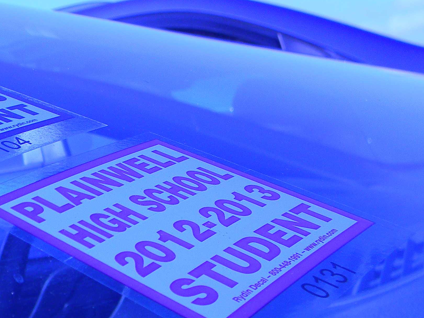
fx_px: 845
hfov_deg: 27.1
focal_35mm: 69
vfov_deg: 21.3
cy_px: 184
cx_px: 38
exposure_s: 1/458
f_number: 3.5
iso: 80
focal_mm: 5
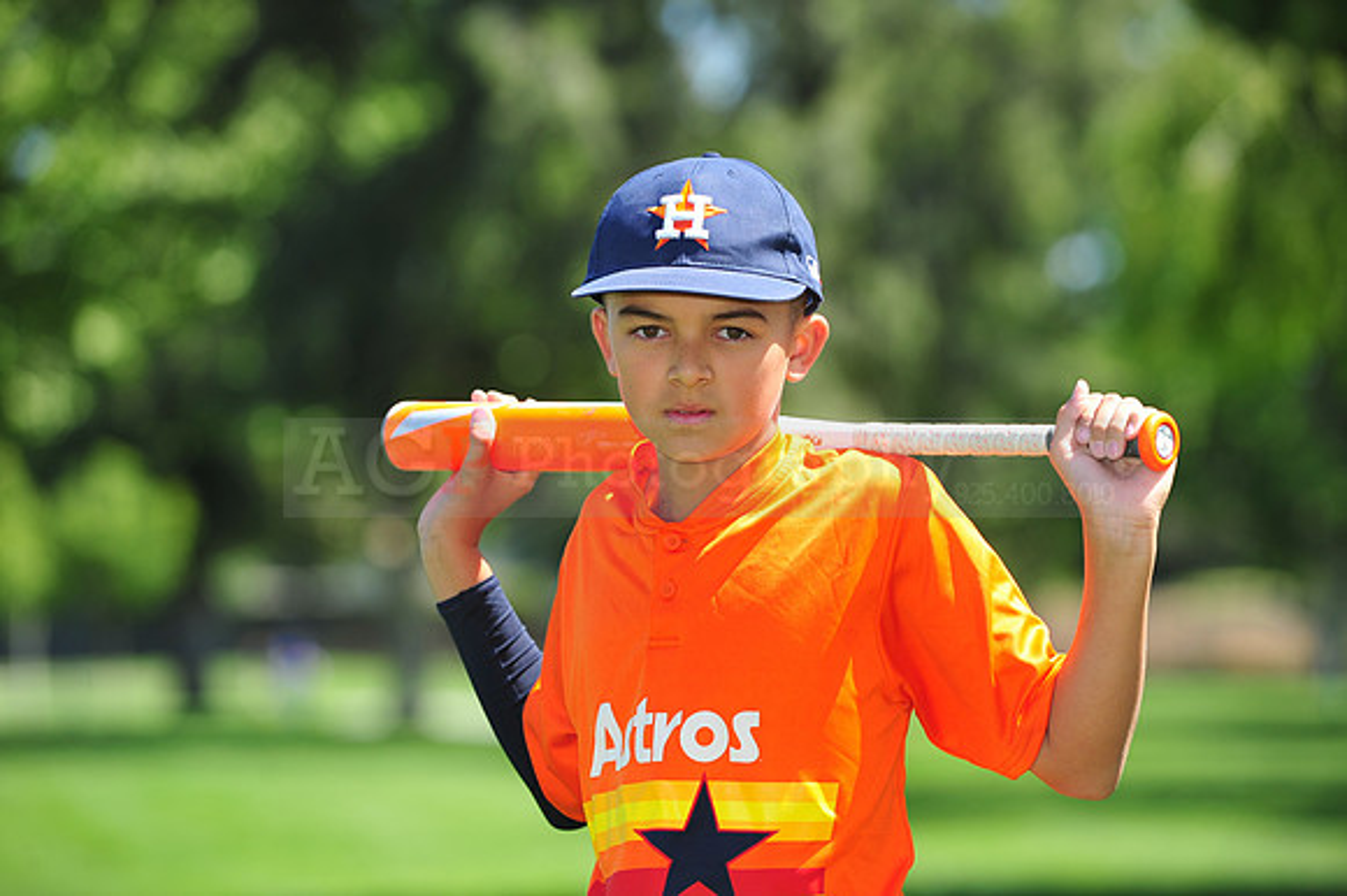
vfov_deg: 8.3
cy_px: 448
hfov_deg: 12.5
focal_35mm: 165
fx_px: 6170
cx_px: 674
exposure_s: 1/800
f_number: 4.5
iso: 200
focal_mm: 165
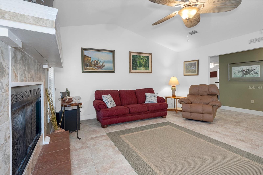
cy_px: 88
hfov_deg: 93.3
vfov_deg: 70.4
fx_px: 124
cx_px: 132
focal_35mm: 17
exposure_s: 1/1.67
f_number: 8
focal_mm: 17
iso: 400
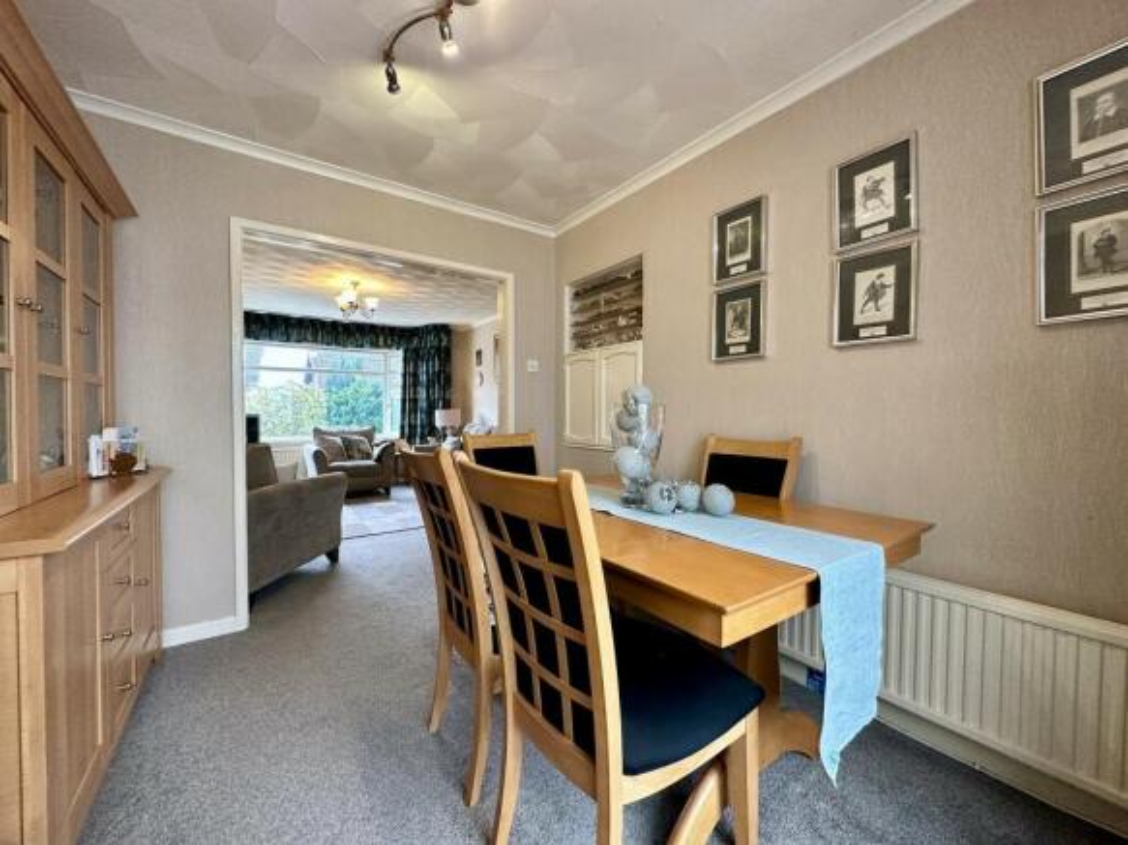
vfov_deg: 85.7
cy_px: 422
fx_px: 456
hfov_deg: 102.1
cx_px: 564
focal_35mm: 14
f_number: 2.2
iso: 250
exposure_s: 1/100
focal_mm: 2.22
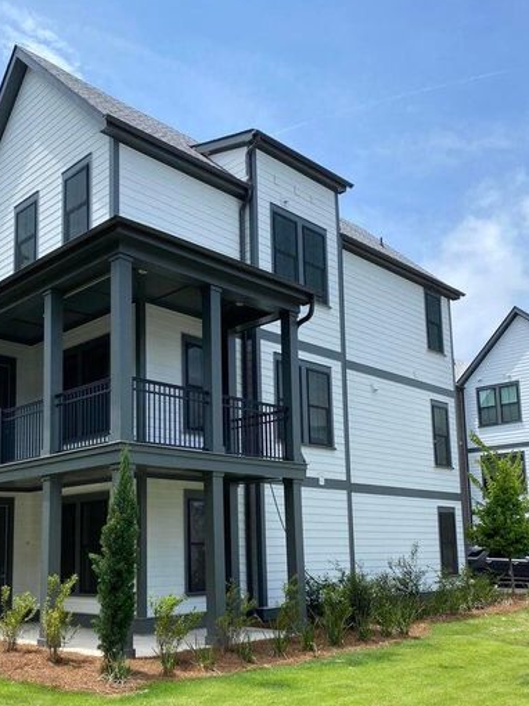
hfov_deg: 41.4
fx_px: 693
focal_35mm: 34
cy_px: 446
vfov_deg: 53.3
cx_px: 194
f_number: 1.8
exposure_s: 1/2183
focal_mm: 4.25
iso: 32
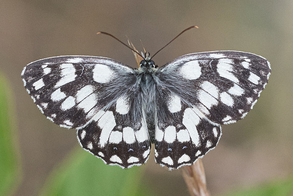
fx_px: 4565
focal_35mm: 561
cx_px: 179
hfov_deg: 3.7
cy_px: 109
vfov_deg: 2.5
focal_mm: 150
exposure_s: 1/800
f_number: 8
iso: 800
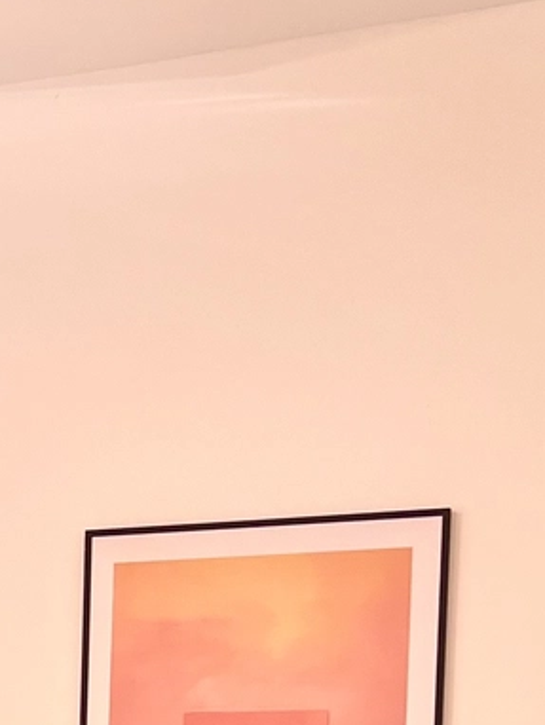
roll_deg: -0.6
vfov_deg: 17.9
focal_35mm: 102
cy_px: 960
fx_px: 2139
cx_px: -345
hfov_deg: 13.4
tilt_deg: -2.6
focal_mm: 5.7
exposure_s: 1/100
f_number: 1.5
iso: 100
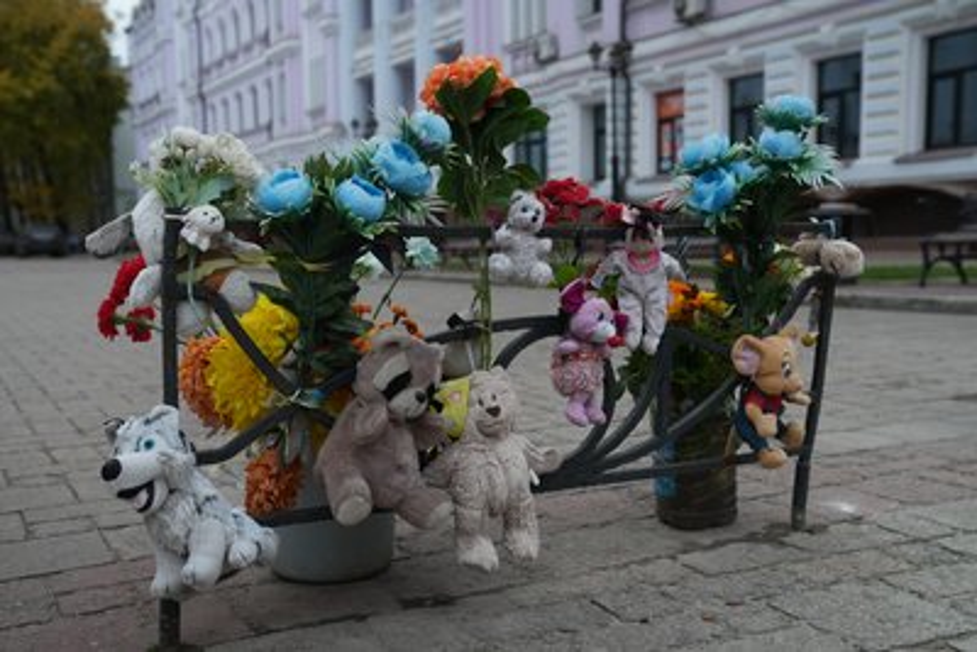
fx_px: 1032
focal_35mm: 38
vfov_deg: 35.1
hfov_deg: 50.7
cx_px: 488
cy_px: 326
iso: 400
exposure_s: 1/50
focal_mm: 38
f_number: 4
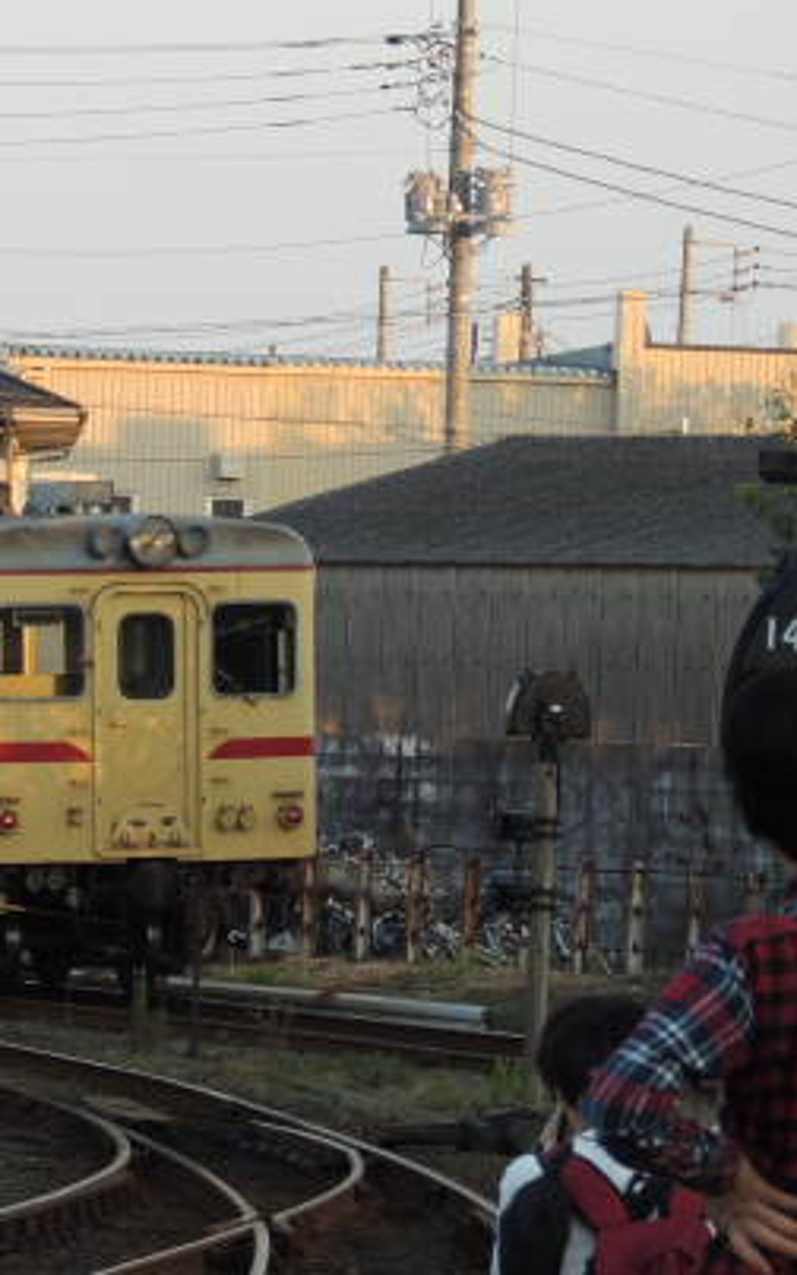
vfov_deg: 5.5
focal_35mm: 379
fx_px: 13167
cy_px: 721
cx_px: -202
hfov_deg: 3.5
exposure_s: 1/200
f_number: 4.6
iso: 200
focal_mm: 40.1
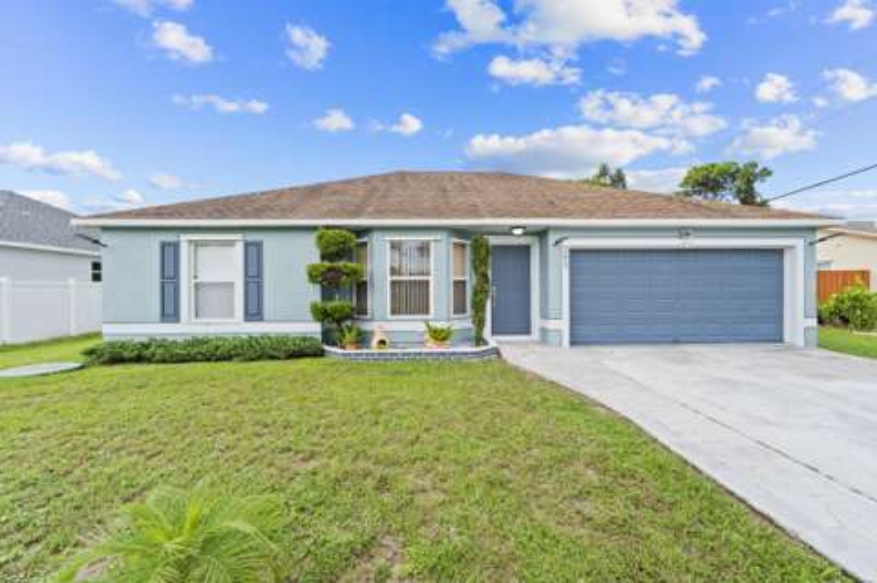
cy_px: 292
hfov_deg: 104.3
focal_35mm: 14
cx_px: 438
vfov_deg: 81.1
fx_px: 341
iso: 250
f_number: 9
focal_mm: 14
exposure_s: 1/80
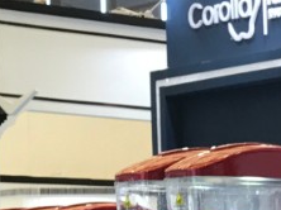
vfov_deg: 7.1
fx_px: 1638
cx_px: 542
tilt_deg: -3.3
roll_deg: -0.1
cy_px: 434
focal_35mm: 202
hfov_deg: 9.3
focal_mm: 3.99
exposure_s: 1/50
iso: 32
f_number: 1.8
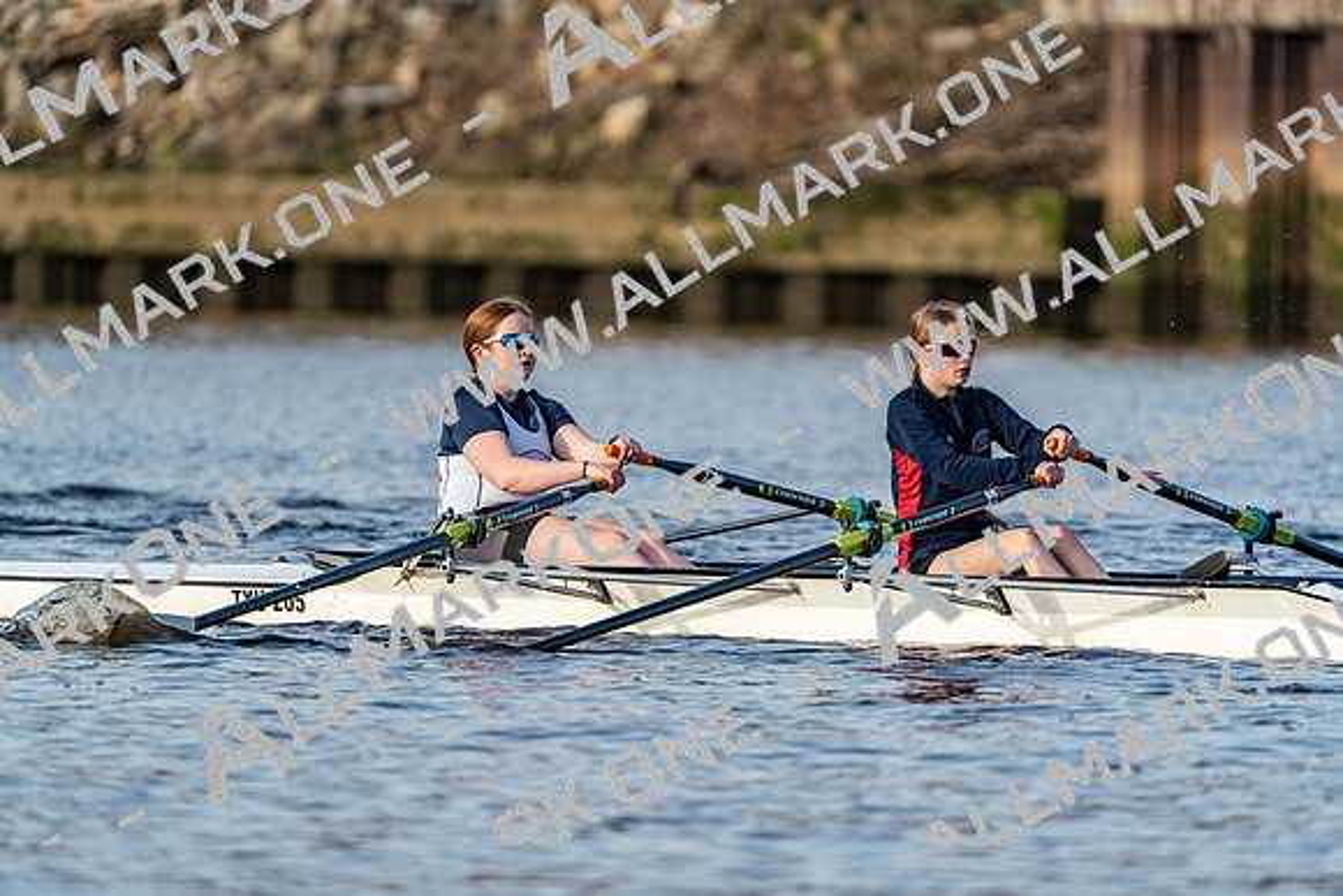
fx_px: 22388
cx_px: 672
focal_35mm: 600
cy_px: 448
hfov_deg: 3.4
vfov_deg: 2.3
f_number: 6.3
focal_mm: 600
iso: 1000
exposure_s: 1/2000
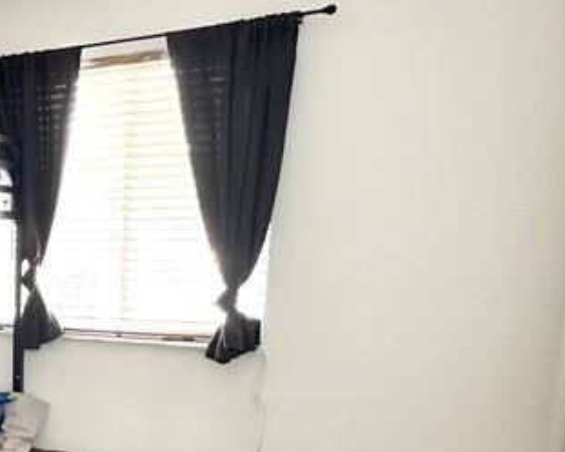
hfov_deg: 34.1
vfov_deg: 32.5
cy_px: 361
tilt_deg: -9.8
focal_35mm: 45
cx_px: -94
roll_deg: +0.9
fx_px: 753
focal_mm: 2.22
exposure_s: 1/60
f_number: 2.2
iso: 320
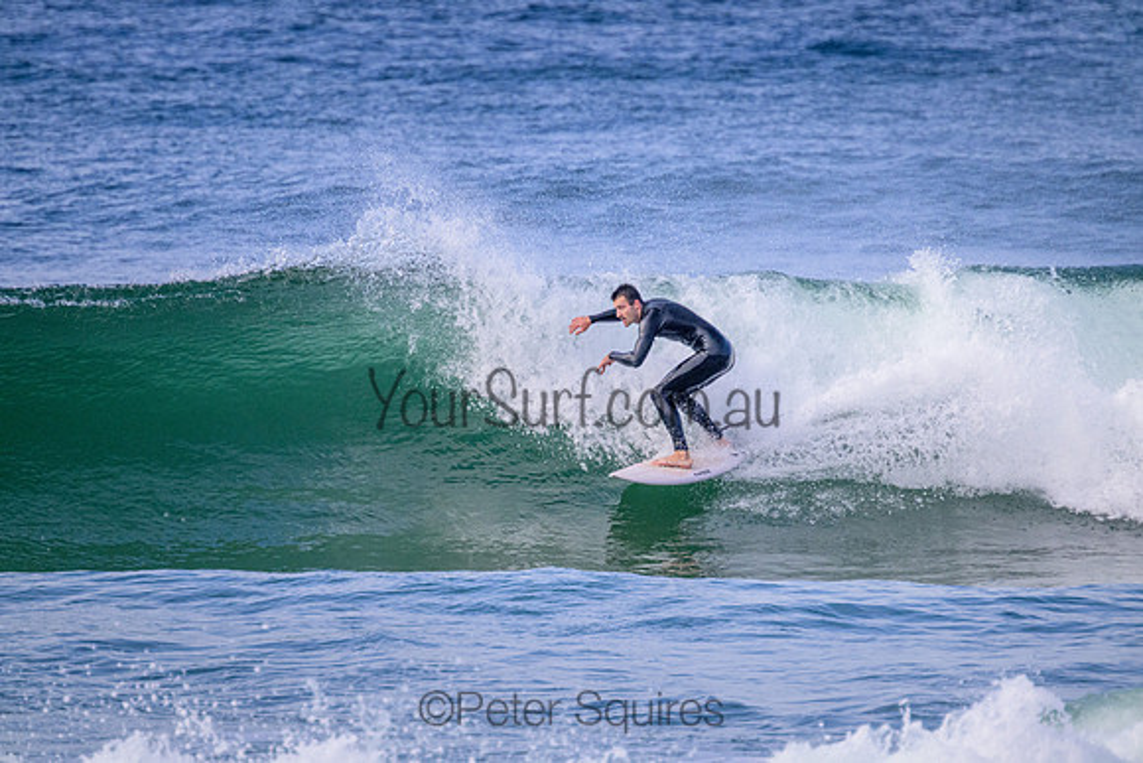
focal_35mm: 800
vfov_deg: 1.7
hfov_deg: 2.6
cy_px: 382
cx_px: 572
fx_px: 25405
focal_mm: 800
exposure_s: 1/2000
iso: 2500
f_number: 11
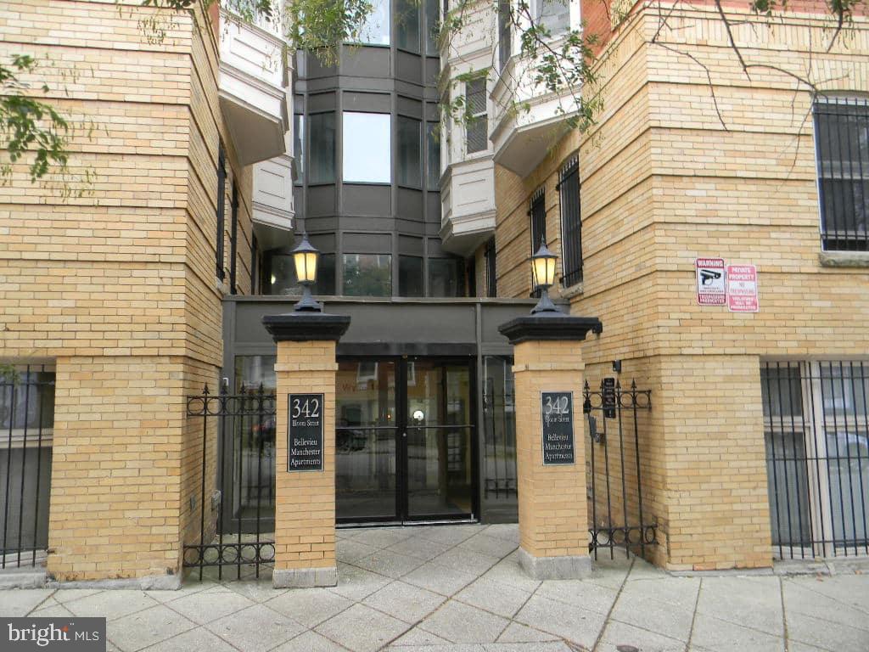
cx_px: 434
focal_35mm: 28
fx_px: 703
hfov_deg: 63.4
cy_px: 326
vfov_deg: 49.7
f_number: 3.5
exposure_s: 1/30.5
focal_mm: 5
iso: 80
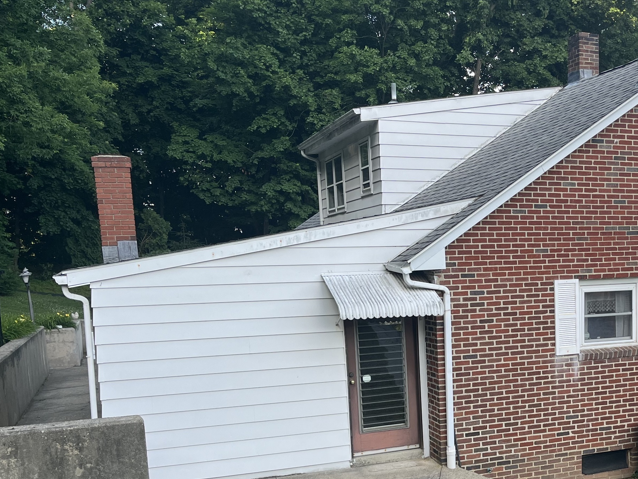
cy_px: 363
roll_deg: +2.4
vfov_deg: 32.2
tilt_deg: -6.9
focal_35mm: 44
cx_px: 492
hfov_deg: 41.4
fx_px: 811
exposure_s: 1/390
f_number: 1.6
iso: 50
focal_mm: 5.1
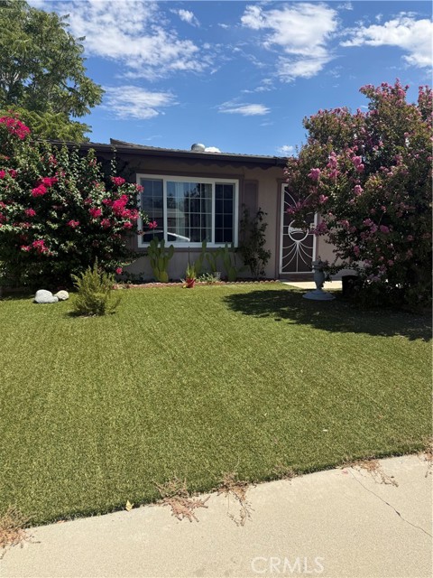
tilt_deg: -5.4
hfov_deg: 56.8
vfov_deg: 71.6
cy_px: 289
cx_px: 216
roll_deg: -0.3
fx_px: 400
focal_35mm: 24
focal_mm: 6.76
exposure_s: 1/3425
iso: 80
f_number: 1.78
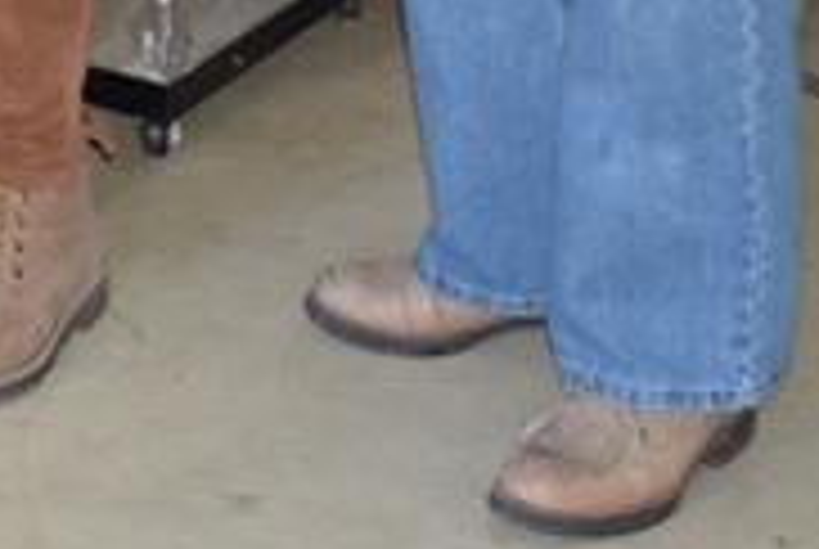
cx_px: -590
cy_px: -844
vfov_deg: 6.4
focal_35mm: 202
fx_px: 4603
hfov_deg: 9.7
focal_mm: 24
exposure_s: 1/60
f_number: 4
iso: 800
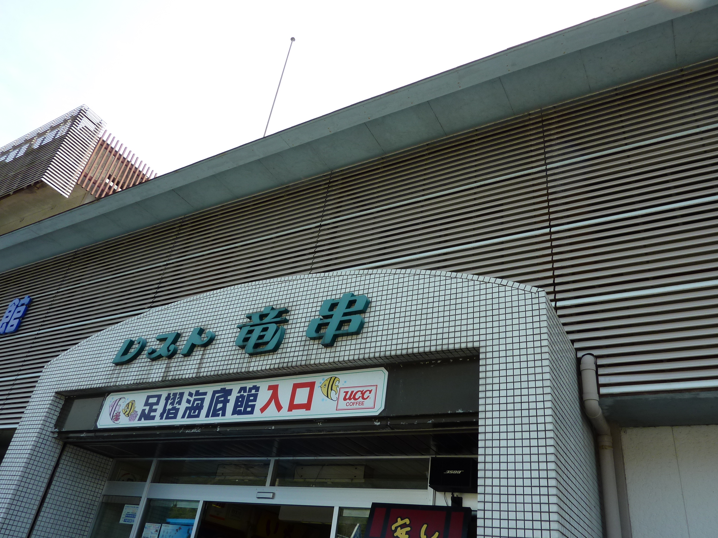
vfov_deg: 54.9
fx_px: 519
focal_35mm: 25
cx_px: 359
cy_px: 269
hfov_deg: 69.4
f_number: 4
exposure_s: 1/250
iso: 80
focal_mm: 4.1
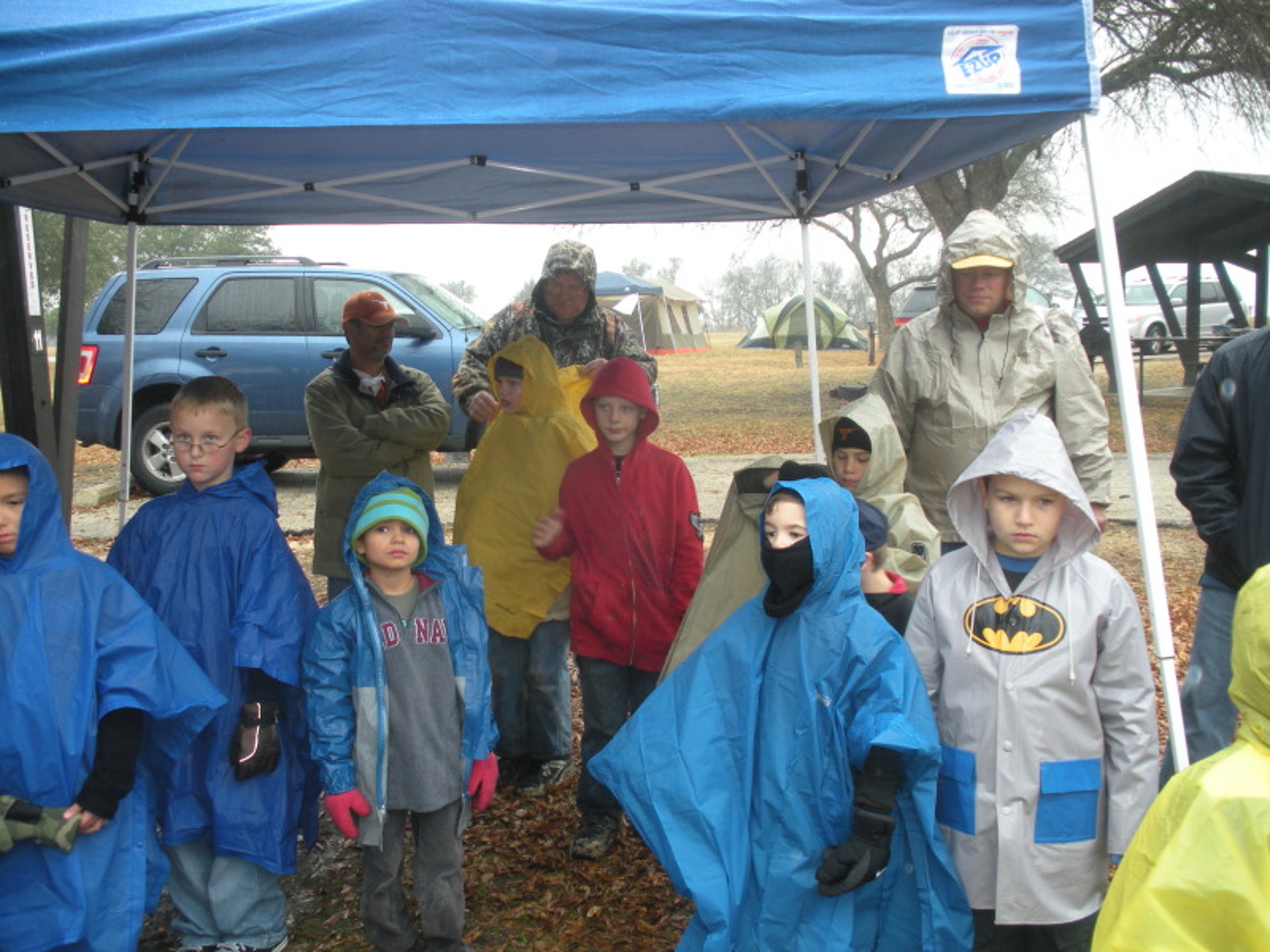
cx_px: 635
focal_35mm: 36
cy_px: 476
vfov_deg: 39.7
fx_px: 1321
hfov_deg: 51.4
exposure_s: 1/42.5
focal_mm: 6.3
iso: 110
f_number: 3.5
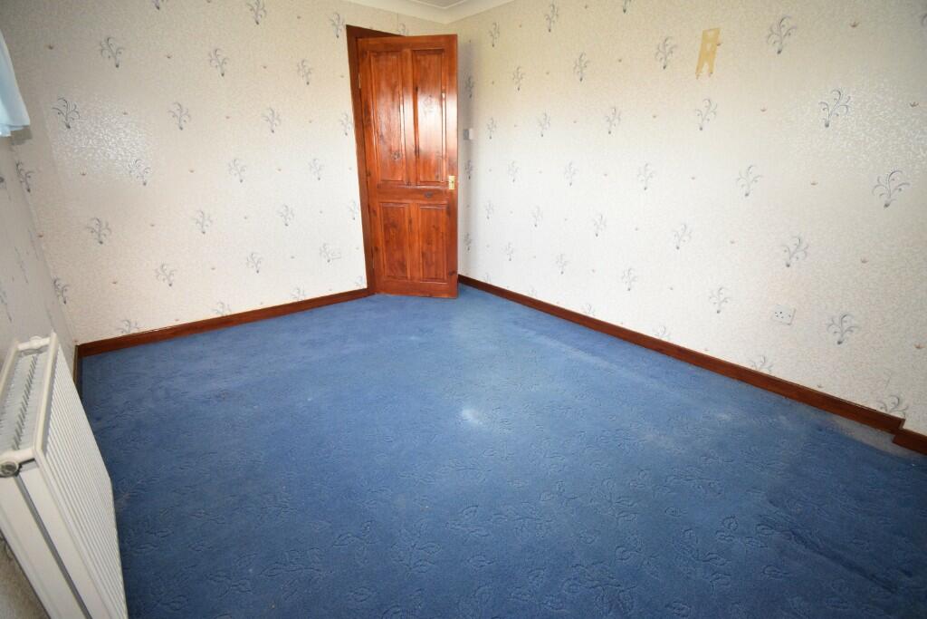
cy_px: 310
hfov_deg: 100.4
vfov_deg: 77.3
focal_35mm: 15
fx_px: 386
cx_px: 464
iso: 2000
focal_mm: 10
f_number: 4.5
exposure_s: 1/125
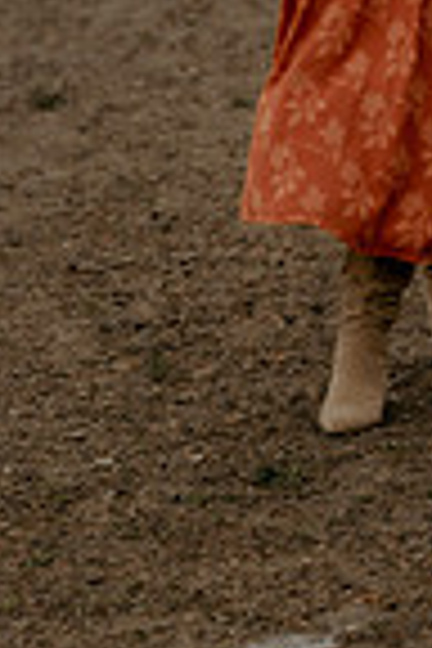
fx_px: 4788
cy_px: -184
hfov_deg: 5.1
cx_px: 632
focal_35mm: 266
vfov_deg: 7.7
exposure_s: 1/160
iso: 500
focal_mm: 85
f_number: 2.8
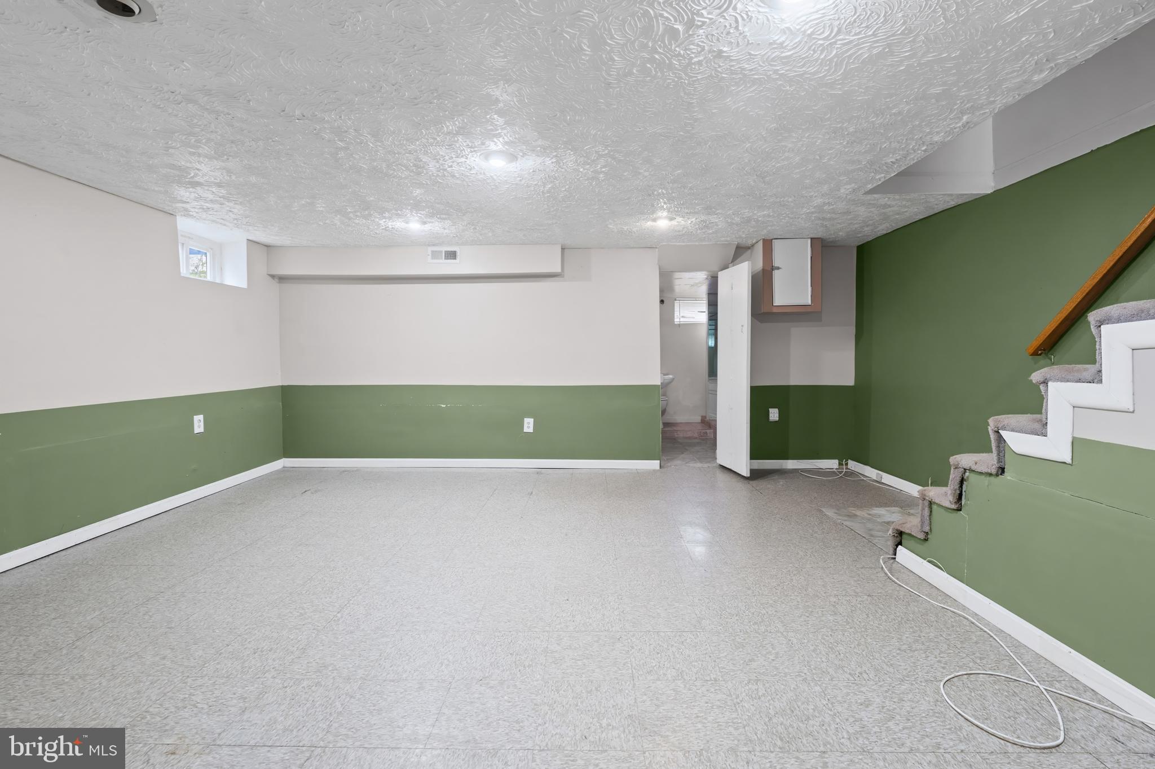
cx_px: 578
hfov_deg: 96.8
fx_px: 513
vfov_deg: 73.7
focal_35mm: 16
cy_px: 384
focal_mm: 16
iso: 2000
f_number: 7.1
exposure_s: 1/13
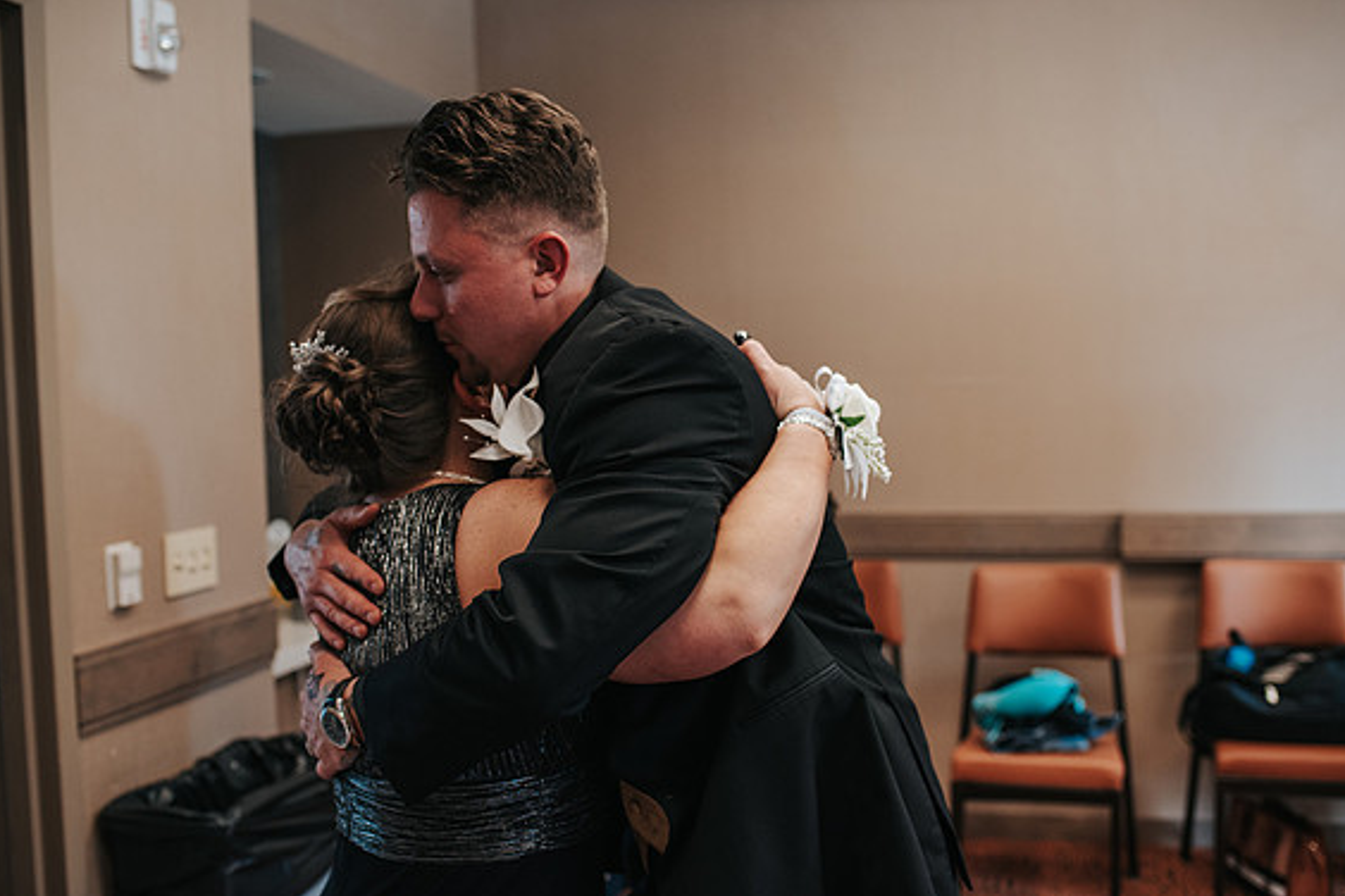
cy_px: 440
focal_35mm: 36
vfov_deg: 36.9
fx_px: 1345
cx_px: 677
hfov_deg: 53.1
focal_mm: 35
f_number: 3.2
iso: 1000
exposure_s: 1/250
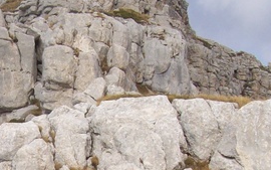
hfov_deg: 18.0
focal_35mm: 113
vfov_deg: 11.3
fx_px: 835
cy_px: 231
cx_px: -2
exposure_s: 1/661
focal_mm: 6
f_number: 4.8
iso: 80
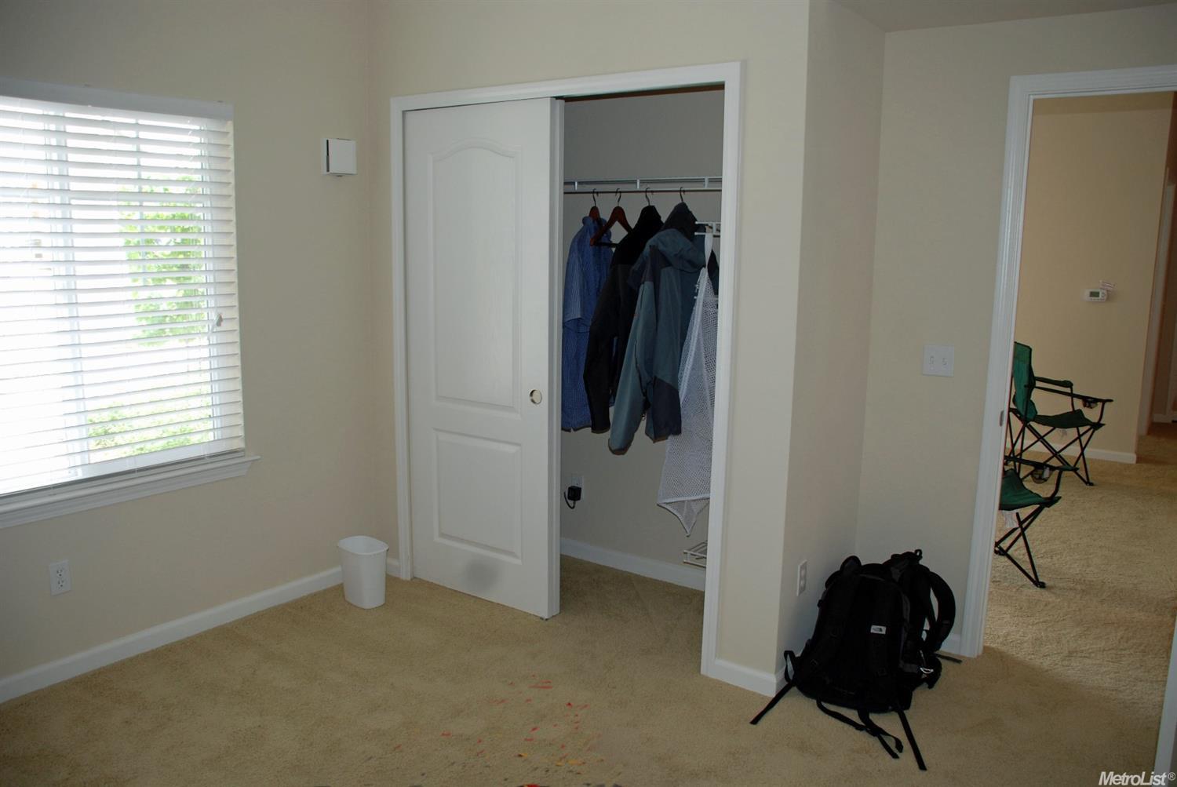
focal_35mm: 30
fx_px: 982
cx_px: 588
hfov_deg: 61.9
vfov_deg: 43.7
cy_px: 394
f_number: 3.8
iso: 200
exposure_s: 1/60
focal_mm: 20
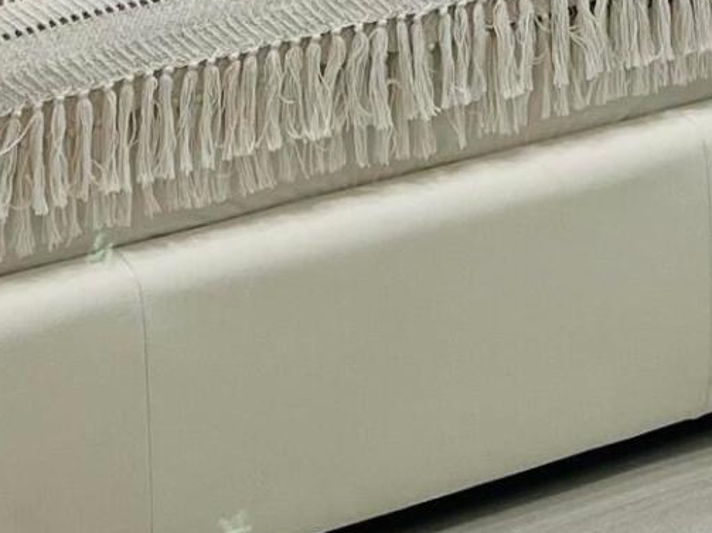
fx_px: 3064
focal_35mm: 149
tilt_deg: -5.2
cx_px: 323
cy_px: -823
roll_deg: +0.5
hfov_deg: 13.3
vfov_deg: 8.8
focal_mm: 5.7
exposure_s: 1/120
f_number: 1.5
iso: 100
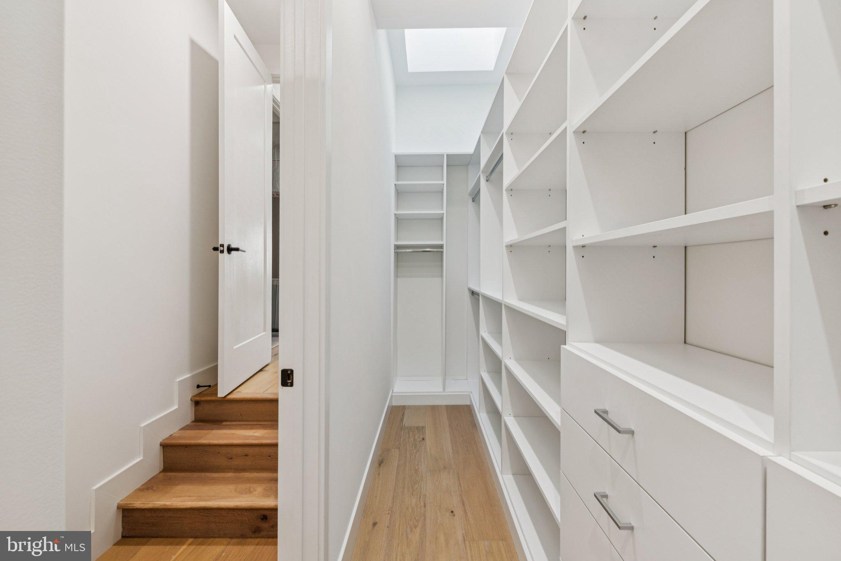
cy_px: 280
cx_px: 420
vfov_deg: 81.2
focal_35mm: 14
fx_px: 327
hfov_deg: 104.3
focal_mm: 14
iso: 320
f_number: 10
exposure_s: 1/10
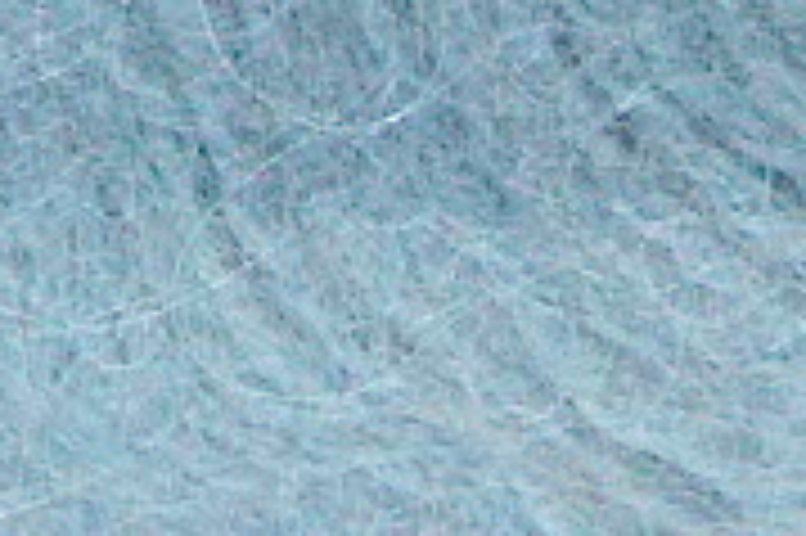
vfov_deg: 4.7
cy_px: -941
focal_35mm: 279
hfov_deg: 7.2
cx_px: -666
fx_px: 6241
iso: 200
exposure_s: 1/31.4
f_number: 2.8
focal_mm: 7.6
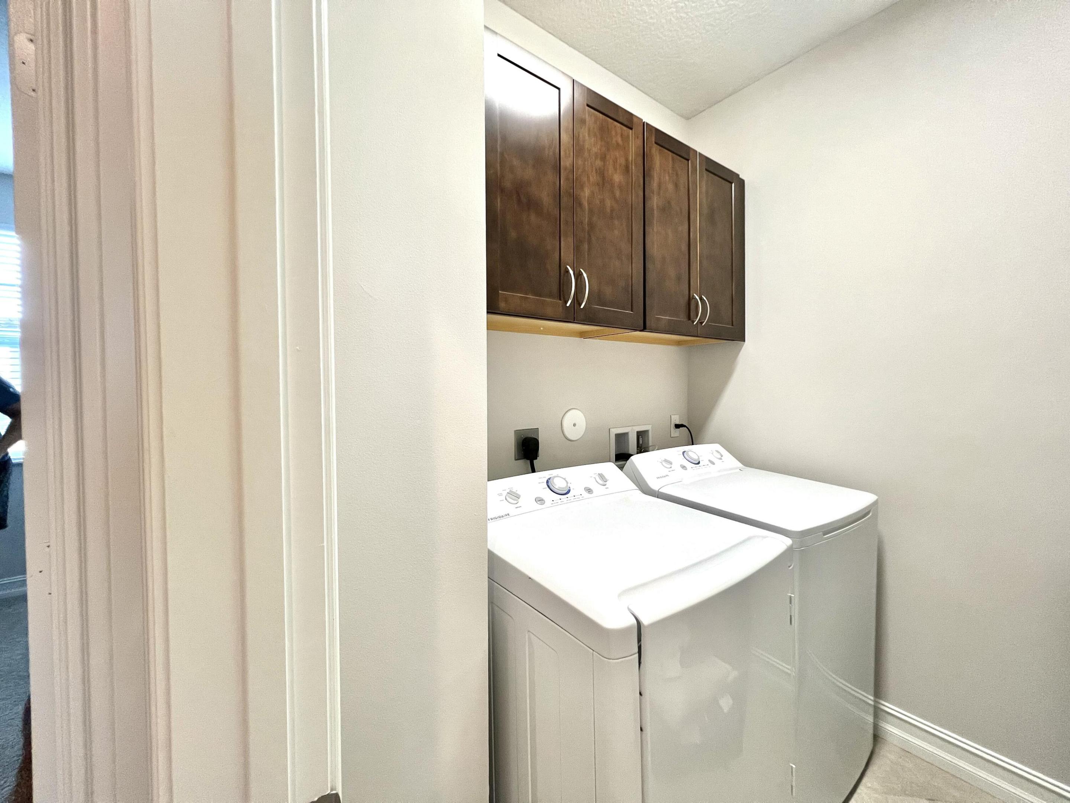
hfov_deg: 106.2
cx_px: 535
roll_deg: +0.6
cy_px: 402
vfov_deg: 89.9
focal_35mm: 13
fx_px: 402
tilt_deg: -2.0
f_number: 1.8
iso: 200
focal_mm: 1.57
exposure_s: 1/120
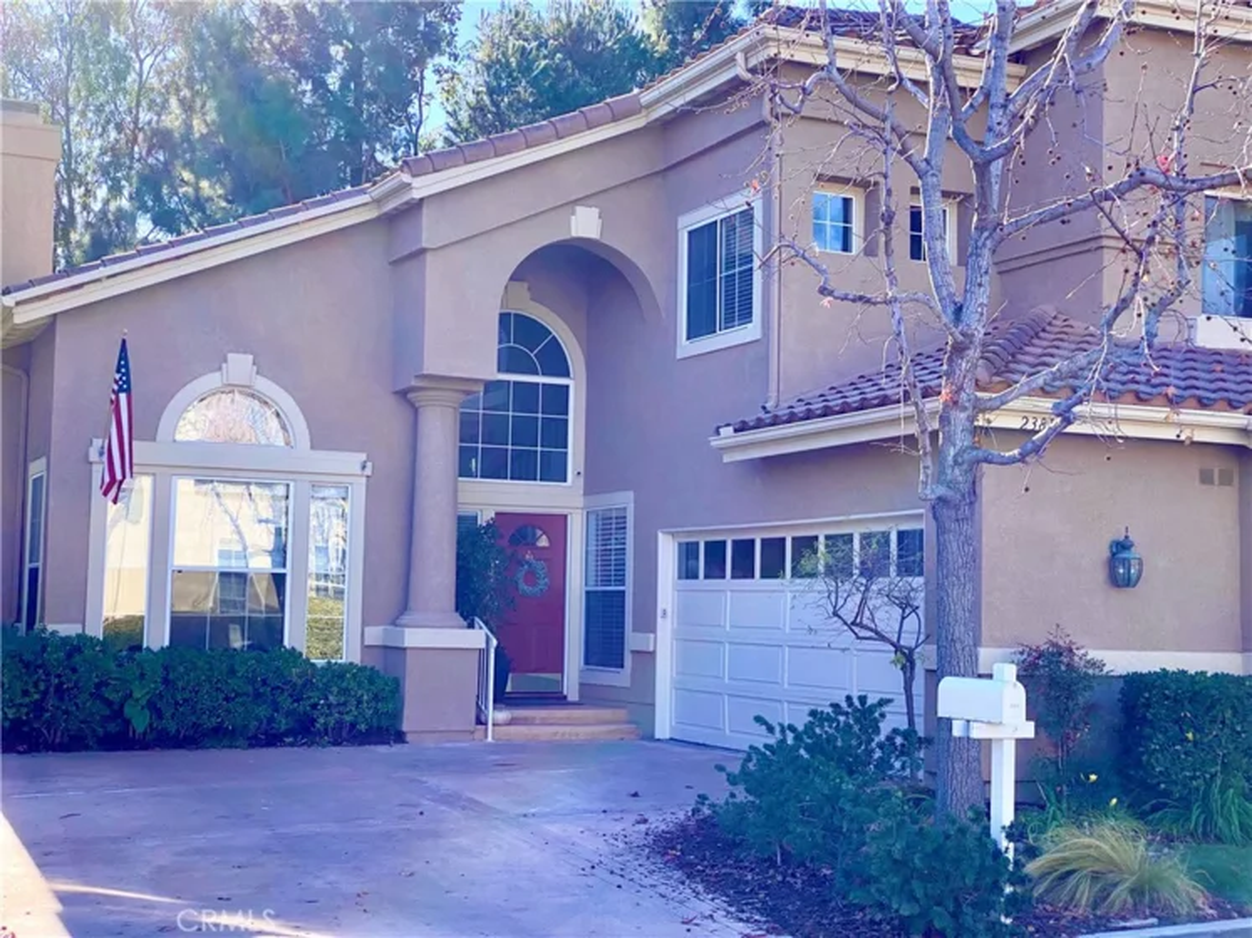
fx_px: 1880
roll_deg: -1.6
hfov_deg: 36.8
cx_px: 626
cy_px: 469
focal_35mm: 52
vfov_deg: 28.0
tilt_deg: +3.9
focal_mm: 6
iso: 20
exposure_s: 1/905
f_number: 2
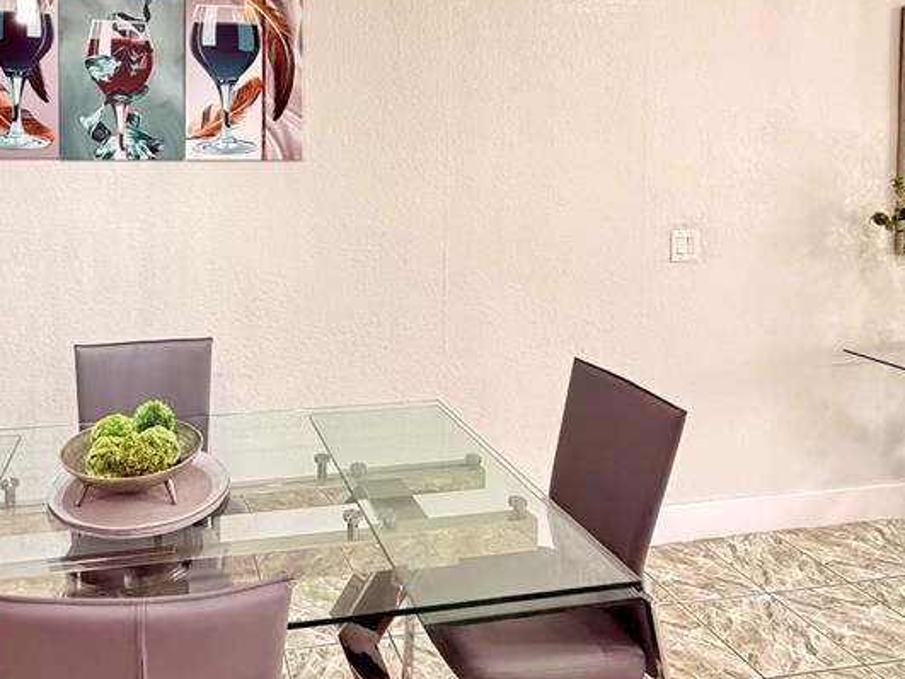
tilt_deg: -2.6
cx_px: 286
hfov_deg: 63.3
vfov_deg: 49.4
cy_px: 174
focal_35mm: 27
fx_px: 706
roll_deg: +0.4
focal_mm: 2.22
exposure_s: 1/60
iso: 800
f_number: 2.2
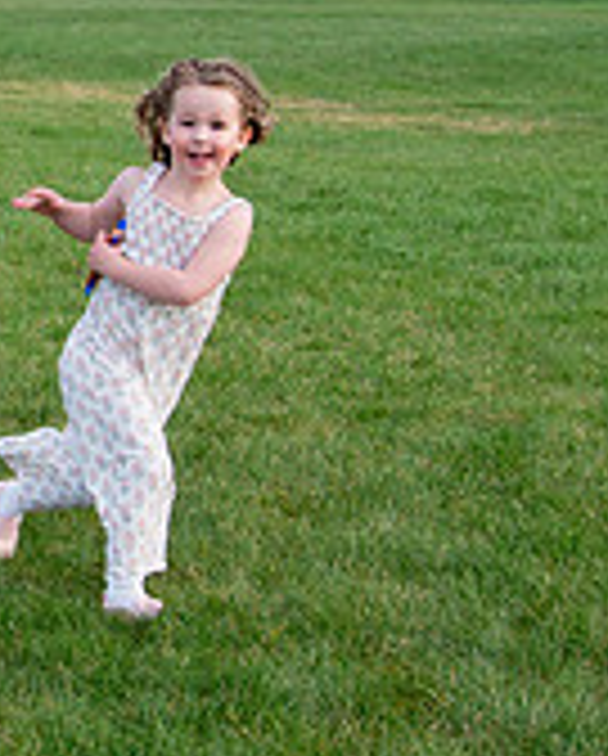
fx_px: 2535
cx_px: -232
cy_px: 218
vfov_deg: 16.9
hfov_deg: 13.1
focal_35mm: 113
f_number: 5
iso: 200
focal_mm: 24
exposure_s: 1/500
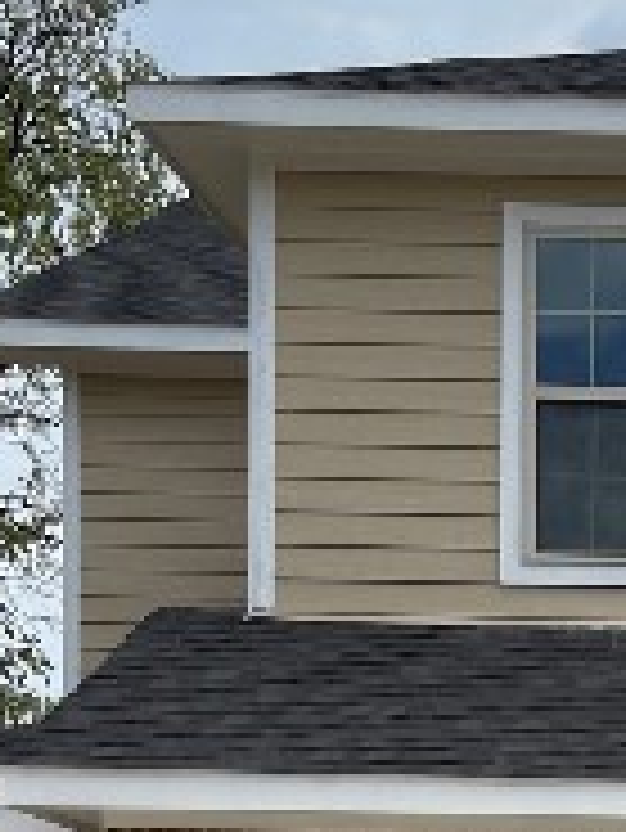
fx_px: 2601
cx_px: 1018
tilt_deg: -1.0
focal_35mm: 108
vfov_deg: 16.9
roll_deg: -0.2
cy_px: 1151
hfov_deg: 12.8
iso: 32
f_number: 1.6
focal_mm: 5.1
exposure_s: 1/5128
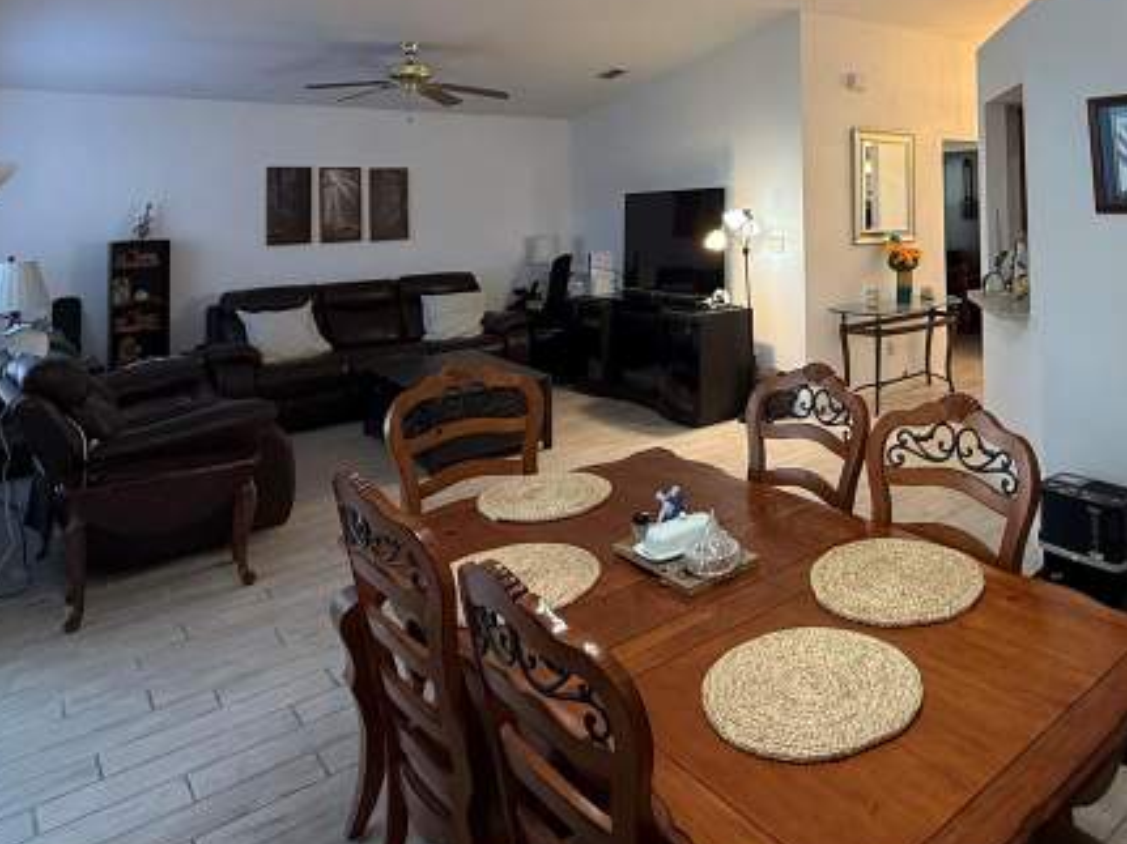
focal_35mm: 26
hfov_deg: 64.1
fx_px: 846
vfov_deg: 49.6
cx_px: 818
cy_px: 157
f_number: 2.2
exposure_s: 1/120
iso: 250
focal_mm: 2.22
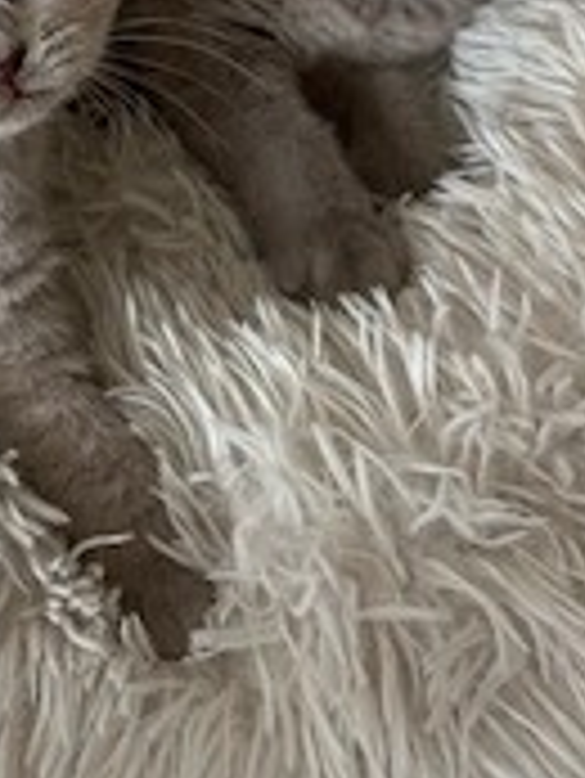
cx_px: 4
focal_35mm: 60
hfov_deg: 23.5
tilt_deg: -60.9
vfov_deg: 29.1
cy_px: -76
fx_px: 1350
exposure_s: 1/121
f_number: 1.6
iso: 125
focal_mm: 5.96
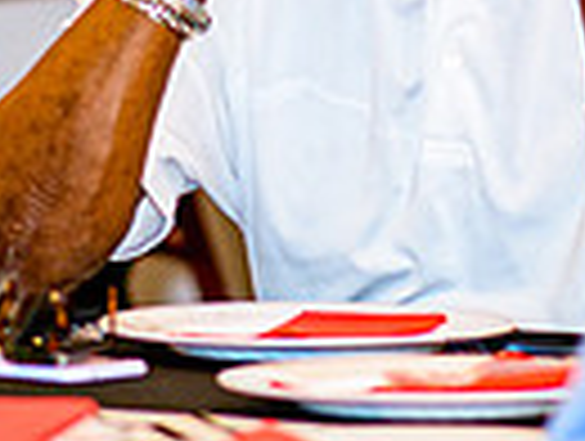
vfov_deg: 2.0
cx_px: 438
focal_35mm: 734
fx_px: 12427
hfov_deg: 2.7
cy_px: -131
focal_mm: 105
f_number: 1.8
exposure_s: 1/125
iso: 220
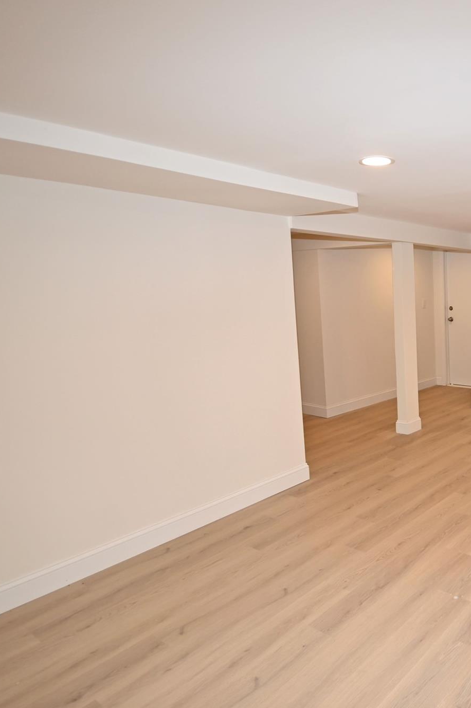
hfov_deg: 46.5
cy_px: 353
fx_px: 452
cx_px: 467
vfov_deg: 76.1
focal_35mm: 23
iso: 200
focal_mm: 10
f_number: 4
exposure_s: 1/60
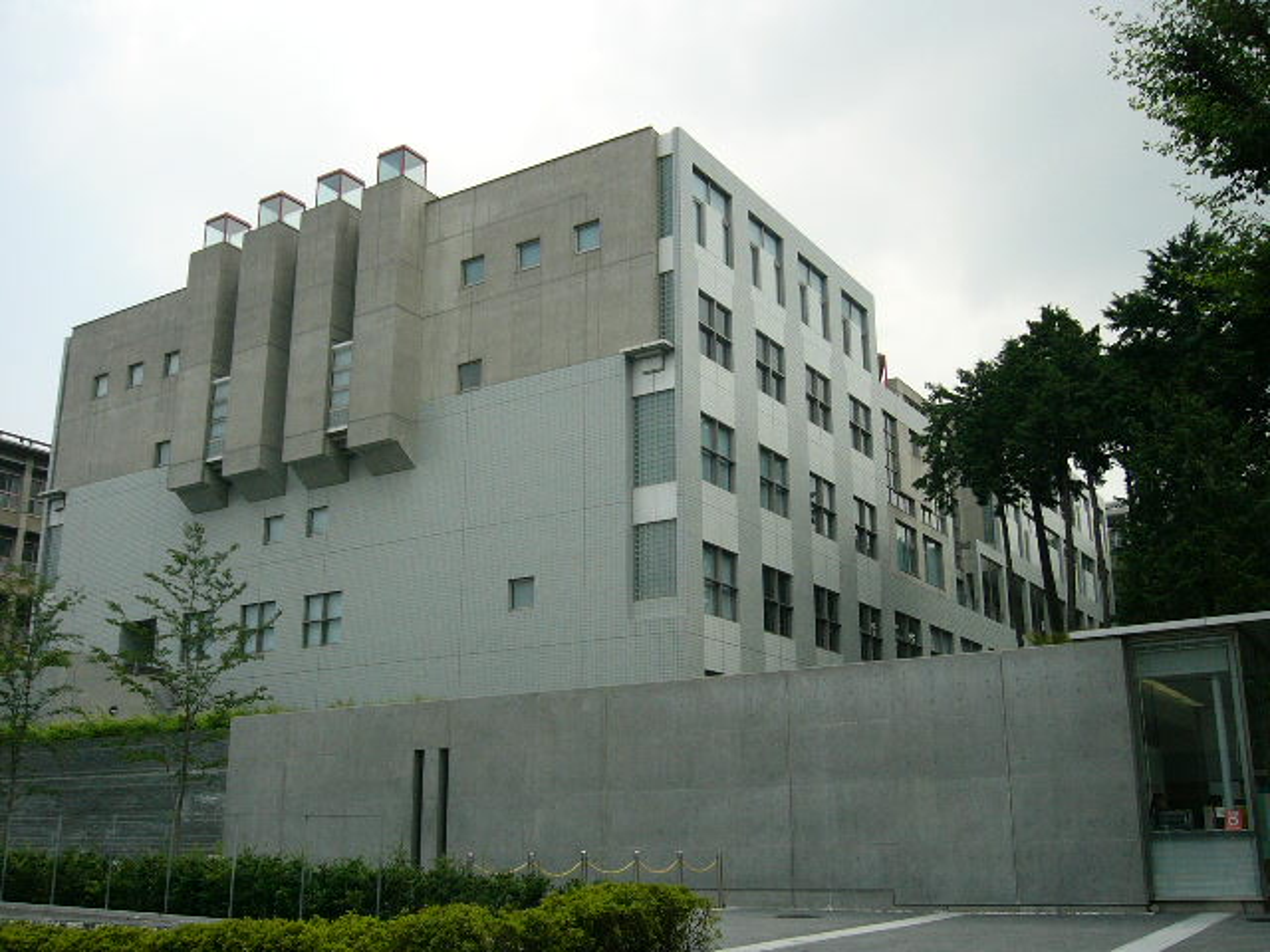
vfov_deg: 40.7
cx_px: 635
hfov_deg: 52.6
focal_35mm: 35
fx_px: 1284
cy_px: 476
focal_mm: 5.8
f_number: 8
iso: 100
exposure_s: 1/200
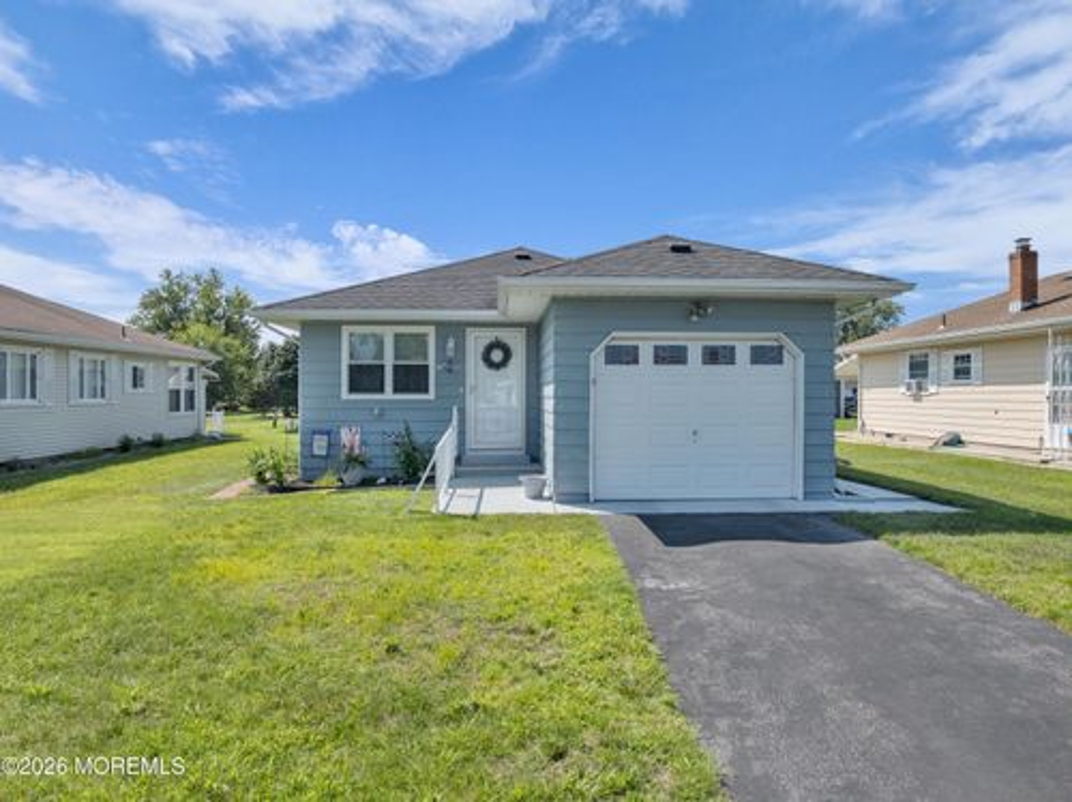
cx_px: 536
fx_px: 743
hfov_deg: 71.6
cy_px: 401
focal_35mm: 24
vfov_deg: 56.7
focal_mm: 12.29
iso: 160
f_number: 2.8
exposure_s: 1/5000
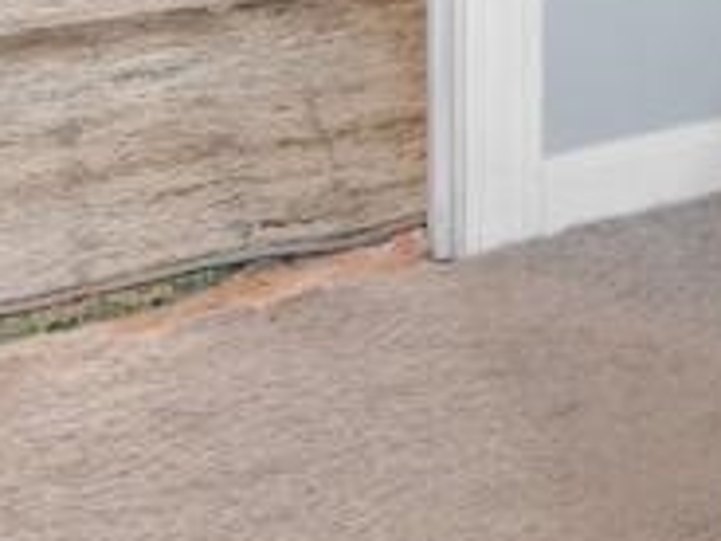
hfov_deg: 8.4
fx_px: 2645
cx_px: 2817
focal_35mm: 127
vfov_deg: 9.6
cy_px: -984
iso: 100
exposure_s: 1/4
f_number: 4.5
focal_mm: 10
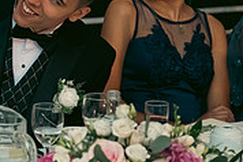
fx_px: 1540
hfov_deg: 8.9
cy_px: -1
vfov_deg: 6.0
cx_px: -57
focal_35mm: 228
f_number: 3.5
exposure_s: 1/160
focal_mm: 70
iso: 800
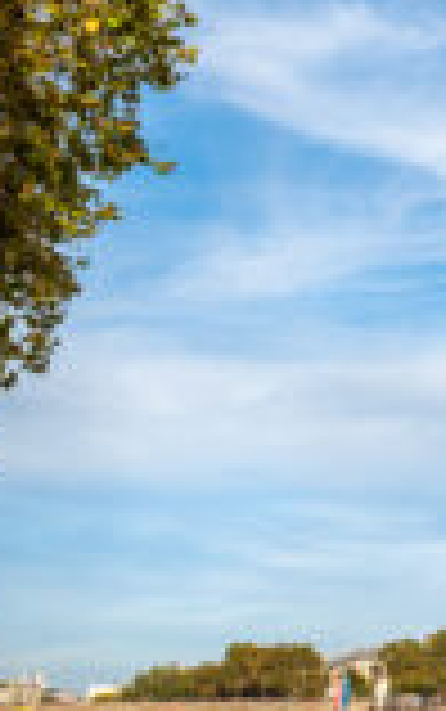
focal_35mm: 78
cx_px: 667
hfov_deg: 15.5
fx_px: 1514
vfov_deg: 26.3
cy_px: 238
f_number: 7.1
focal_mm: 31
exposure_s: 1/400
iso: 100
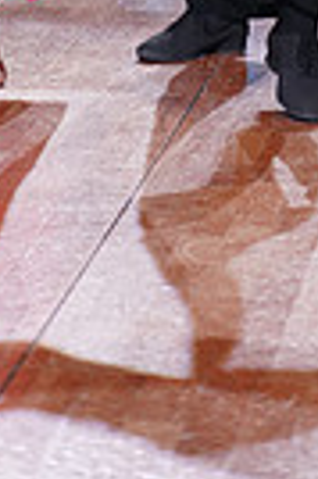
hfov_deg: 4.5
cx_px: 180
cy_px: -458
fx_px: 4038
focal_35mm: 304
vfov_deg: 6.6
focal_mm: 70
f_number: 2.8
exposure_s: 1/400
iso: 1000
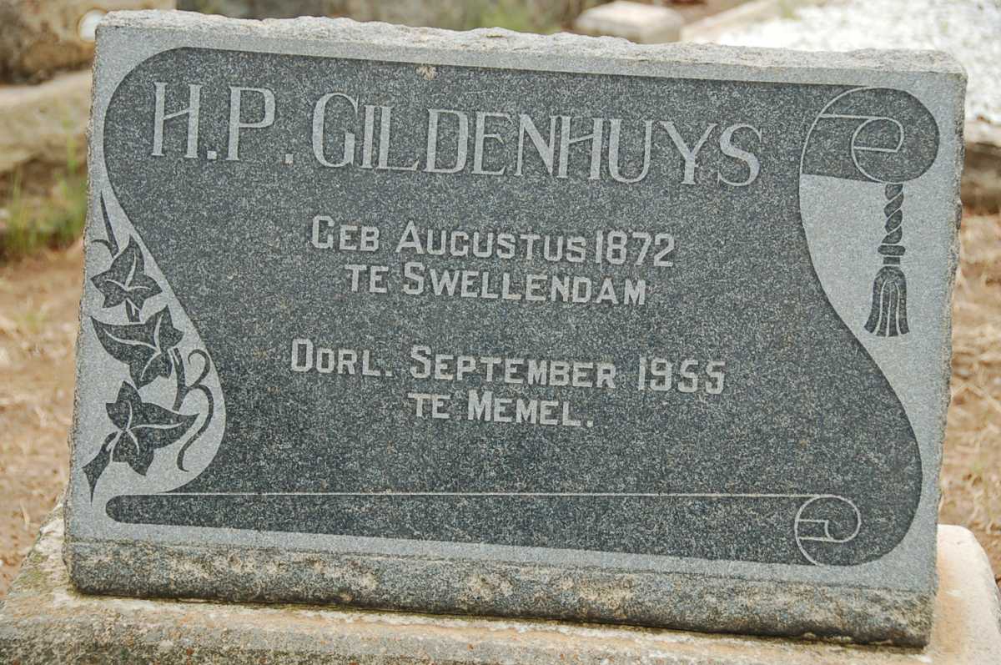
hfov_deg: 21.9
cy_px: 332
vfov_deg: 14.7
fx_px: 2583
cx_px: 500
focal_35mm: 93
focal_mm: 62
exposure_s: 1/350
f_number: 5
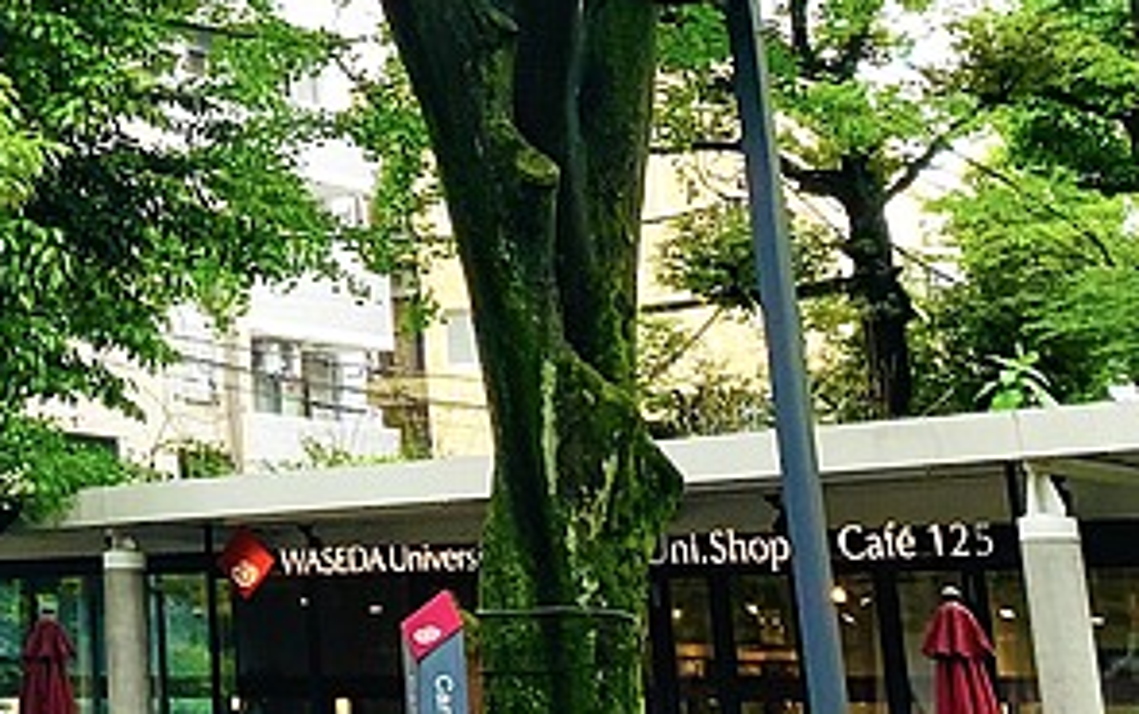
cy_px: -316
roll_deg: -0.9
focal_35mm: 97
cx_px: -359
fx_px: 3014
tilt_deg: +22.7
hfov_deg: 19.6
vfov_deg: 12.9
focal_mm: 4.25
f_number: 1.8
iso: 25
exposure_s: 1/191
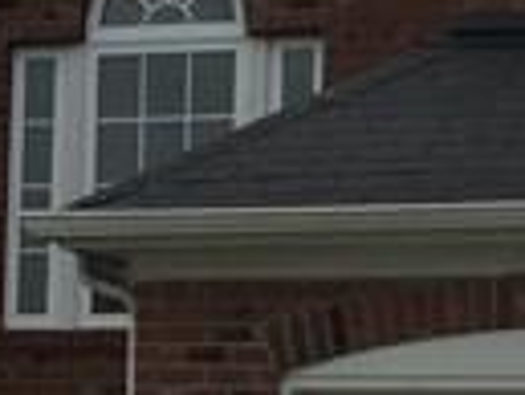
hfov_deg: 8.6
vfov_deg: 6.5
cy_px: 379
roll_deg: -2.7
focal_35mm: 230
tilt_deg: +4.2
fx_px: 3492
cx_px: 138
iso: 32
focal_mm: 4.15
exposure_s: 1/3597
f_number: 2.2
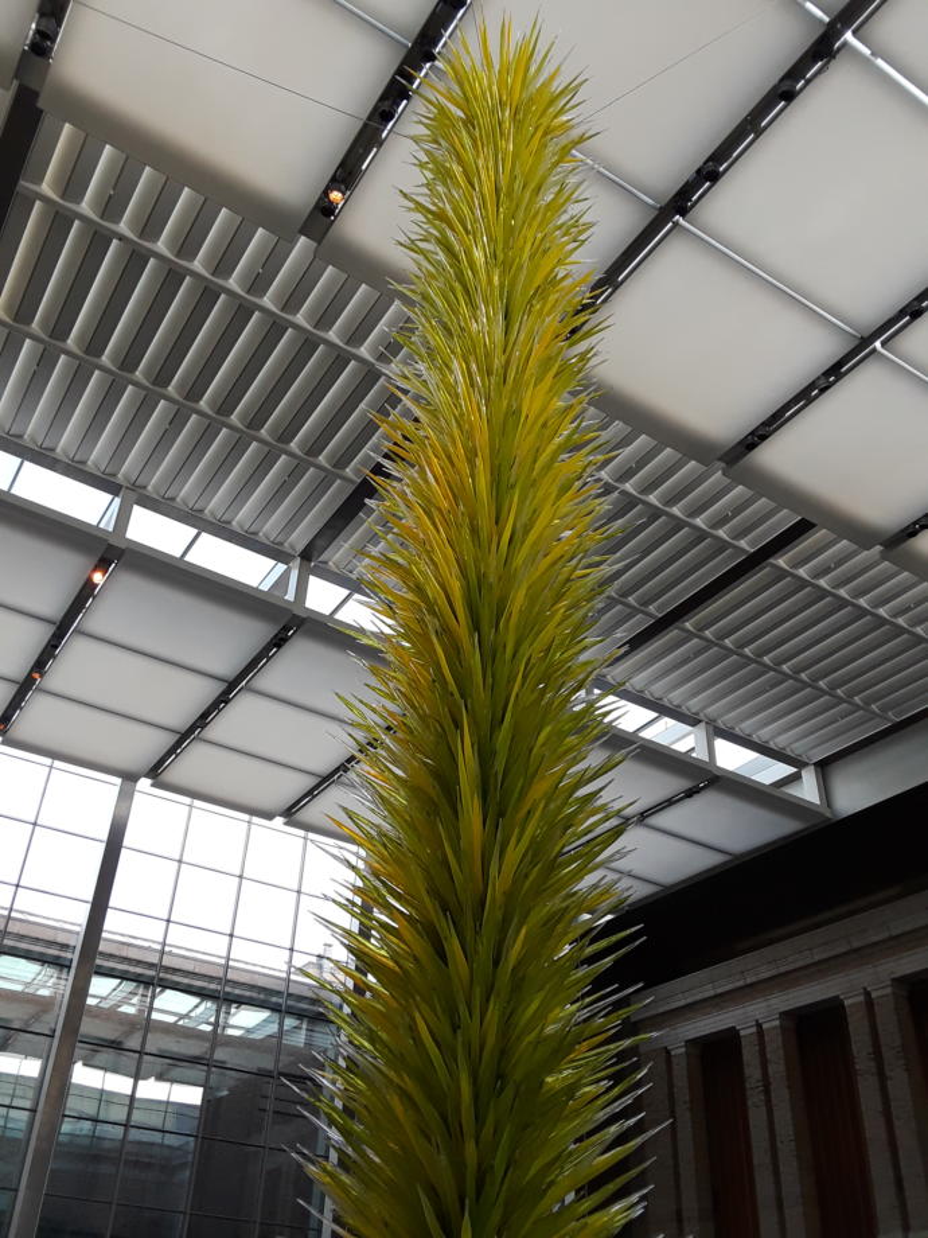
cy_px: 619
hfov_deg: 49.7
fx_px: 1001
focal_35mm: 28
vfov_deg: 63.4
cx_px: 464
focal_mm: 2.9
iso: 64
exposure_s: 1/120
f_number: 1.9
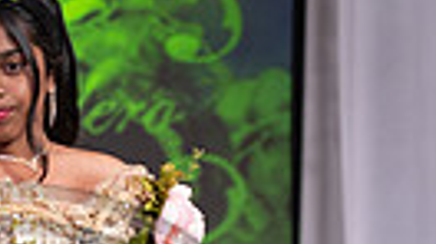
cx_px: 8
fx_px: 3292
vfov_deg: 4.2
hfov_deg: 7.5
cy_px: 514
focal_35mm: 285
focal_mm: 80
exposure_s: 1/400
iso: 2000
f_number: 5.6
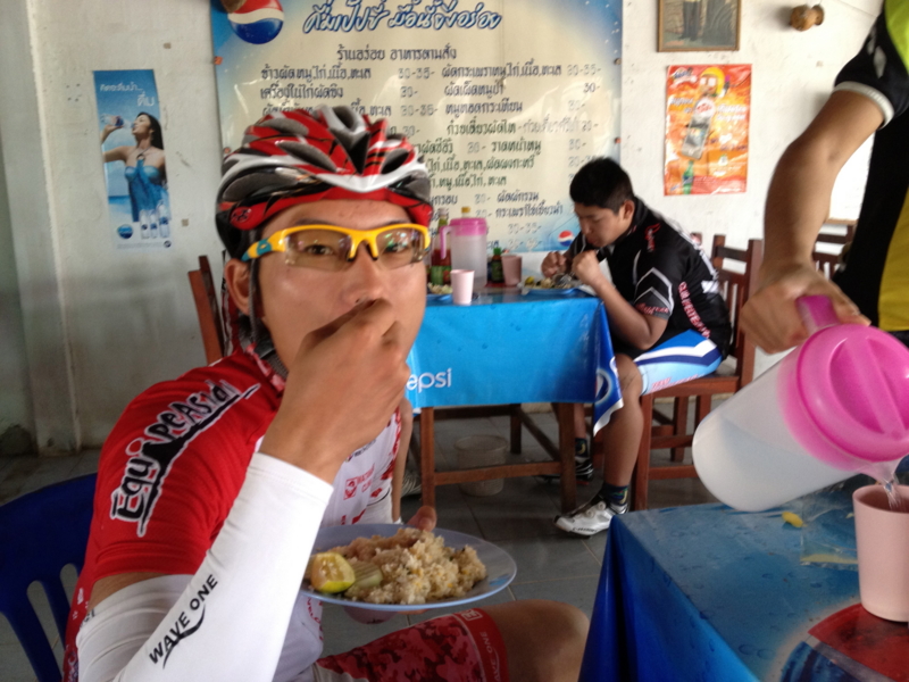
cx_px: 454
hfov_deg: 52.6
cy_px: 341
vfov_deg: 40.7
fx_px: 919
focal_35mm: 35
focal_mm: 4.28
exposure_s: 1/20
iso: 125
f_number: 2.4
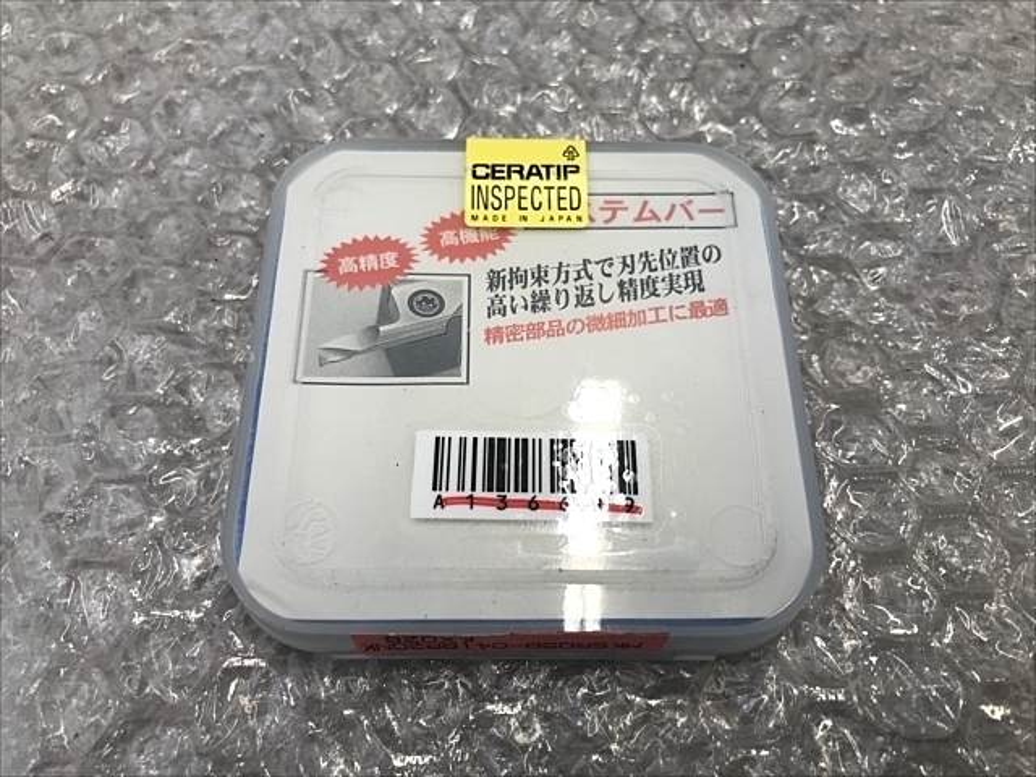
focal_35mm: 28
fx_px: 838
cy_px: 388
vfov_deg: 49.7
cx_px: 518
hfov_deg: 63.4
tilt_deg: -64.9
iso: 25
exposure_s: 1/60
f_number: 1.8
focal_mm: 3.99
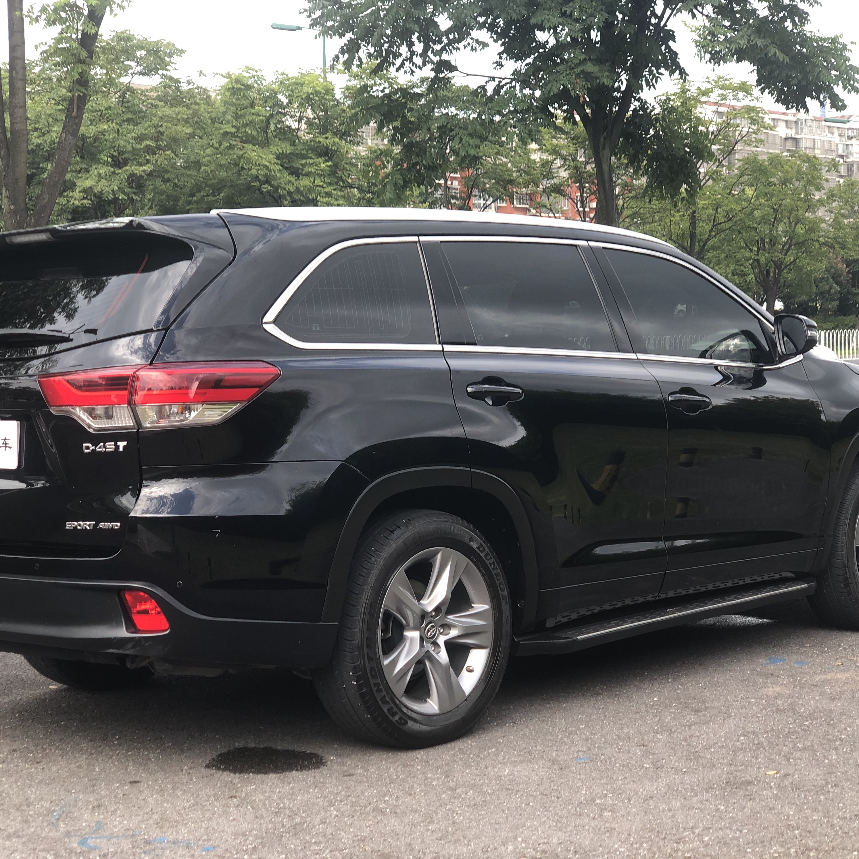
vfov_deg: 27.7
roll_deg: +2.3
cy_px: 427
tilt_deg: -4.3
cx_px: 417
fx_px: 1741
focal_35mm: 62
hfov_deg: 27.7
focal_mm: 6
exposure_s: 1/120
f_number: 2.4
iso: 20
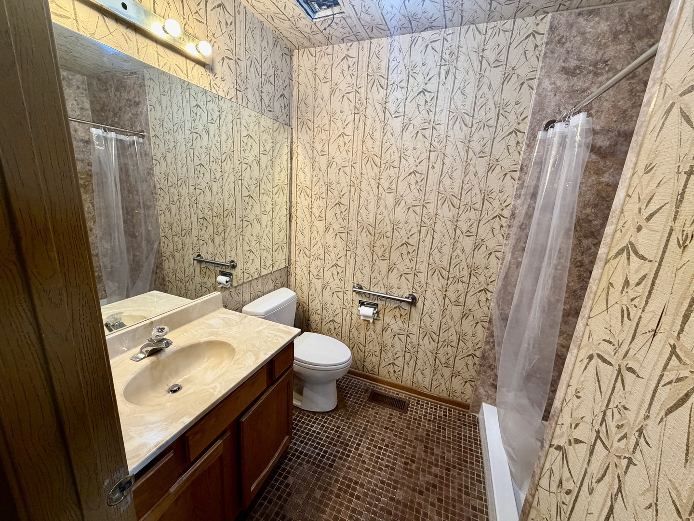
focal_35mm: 14
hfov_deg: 102.1
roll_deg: -3.2
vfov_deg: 85.7
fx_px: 281
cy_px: 260
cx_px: 347
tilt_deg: -13.8
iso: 250
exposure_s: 1/60
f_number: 2.2
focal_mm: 2.22
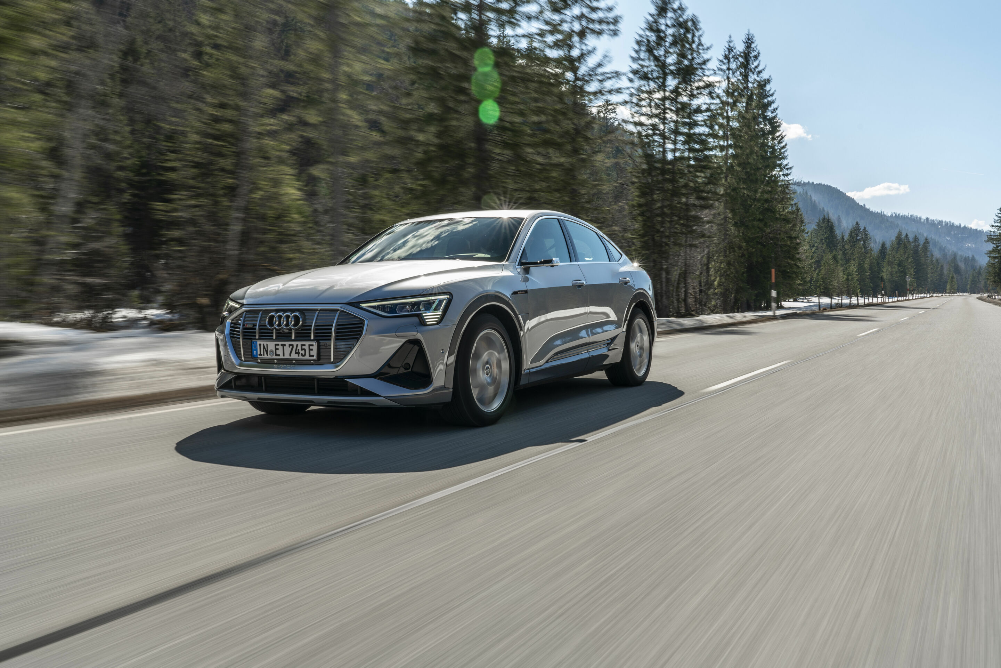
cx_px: 500
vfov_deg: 42.3
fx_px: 862
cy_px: 334
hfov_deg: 60.3
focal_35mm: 31
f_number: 16
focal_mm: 31
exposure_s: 1/15
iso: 50
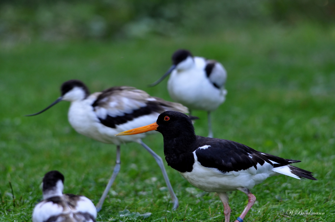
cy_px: 111
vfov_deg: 3.0
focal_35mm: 450
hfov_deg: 4.6
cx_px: 168
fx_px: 4182
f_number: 6
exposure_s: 1/100
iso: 400
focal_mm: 300
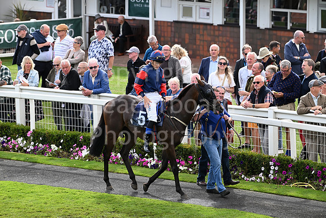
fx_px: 1811
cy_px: 109
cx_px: 163
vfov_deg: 6.9
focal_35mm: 200
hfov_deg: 10.3
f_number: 5
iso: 500
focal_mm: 200
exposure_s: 1/1000
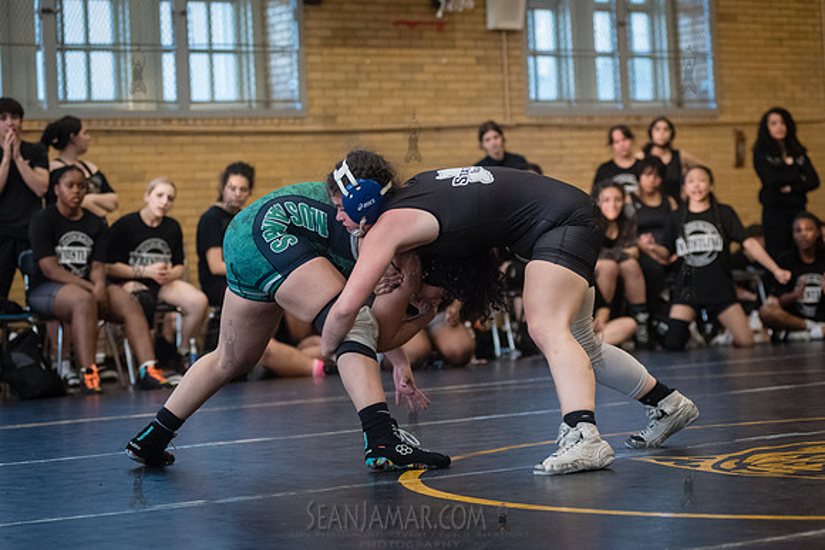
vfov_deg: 13.1
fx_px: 2395
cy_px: 238
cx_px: 376
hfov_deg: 19.5
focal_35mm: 104
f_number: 3.5
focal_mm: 92
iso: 5000
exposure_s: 1/400
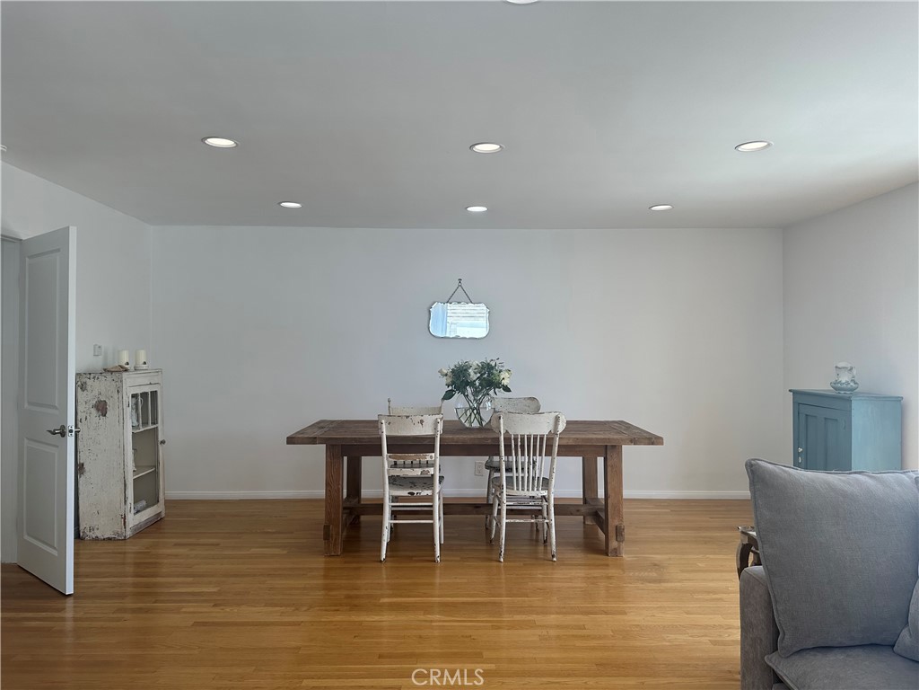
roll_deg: -0.6
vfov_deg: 56.8
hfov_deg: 71.6
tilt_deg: +0.9
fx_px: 637
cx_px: 460
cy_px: 345
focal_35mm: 24
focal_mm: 6.86
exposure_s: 1/253
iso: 80
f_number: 1.78
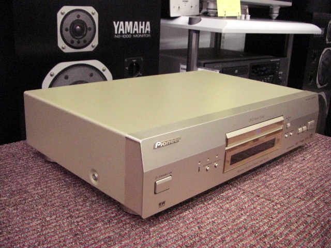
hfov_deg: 49.0
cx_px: 166
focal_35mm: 38
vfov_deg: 37.7
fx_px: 363
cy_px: 124
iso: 800
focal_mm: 6.3
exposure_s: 1/60
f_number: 3.4
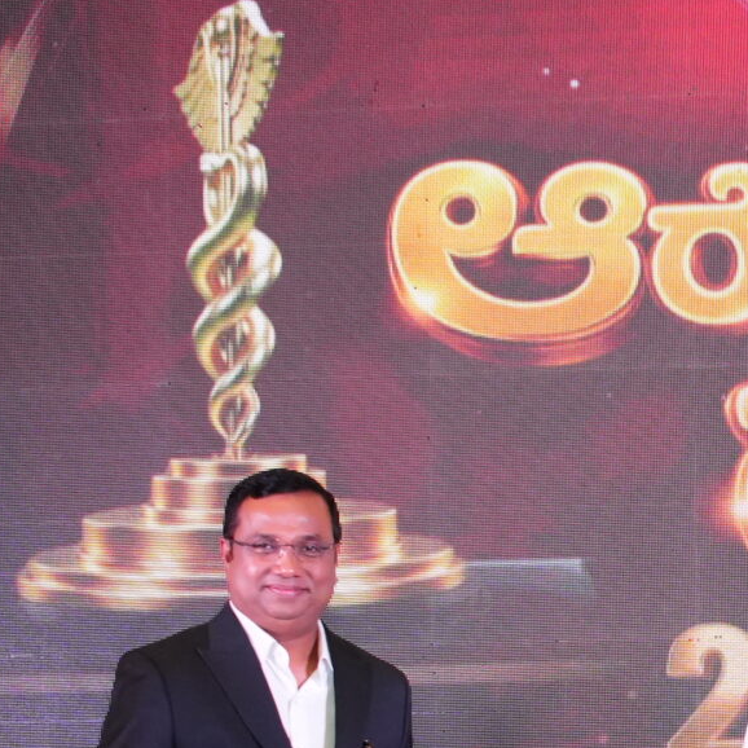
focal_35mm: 128
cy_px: 812
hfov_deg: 13.0
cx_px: 1061
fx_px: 3129
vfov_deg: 13.4
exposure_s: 1/160
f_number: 7.1
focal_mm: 34
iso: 3200
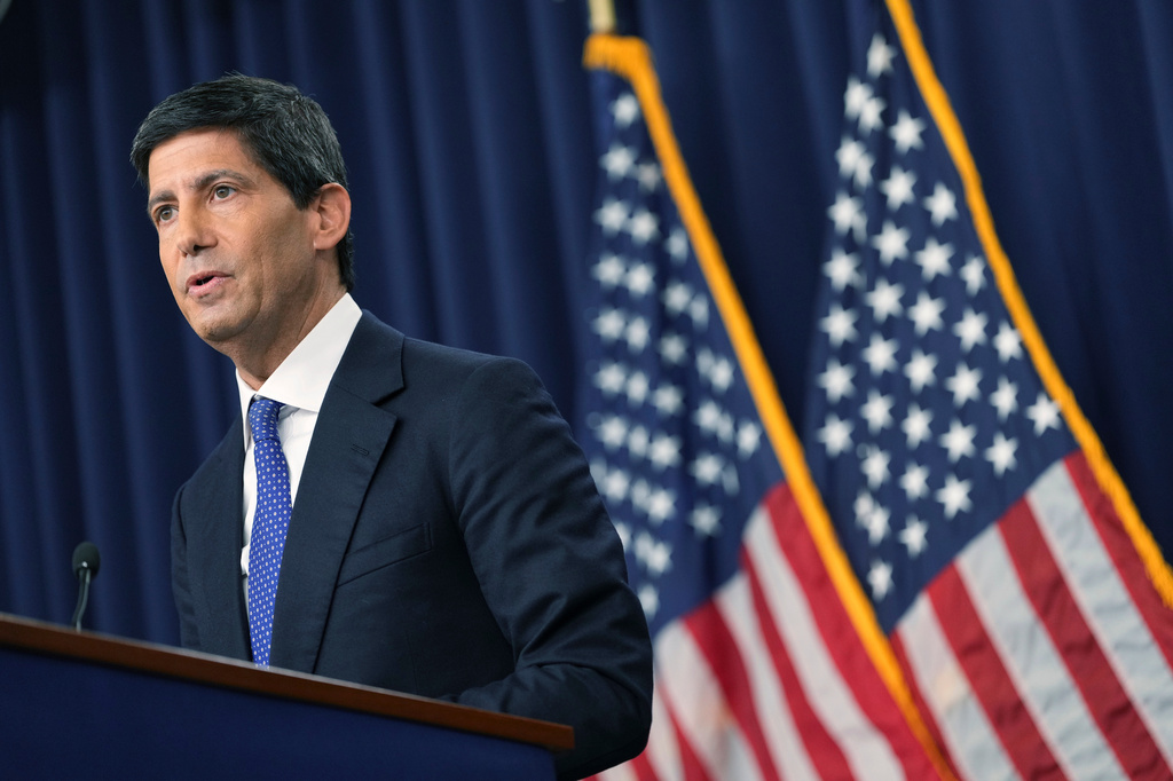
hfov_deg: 14.4
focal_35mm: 143
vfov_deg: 9.6
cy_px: 390
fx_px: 4658
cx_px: 586
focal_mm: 143
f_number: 2.8
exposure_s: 1/500
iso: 2000
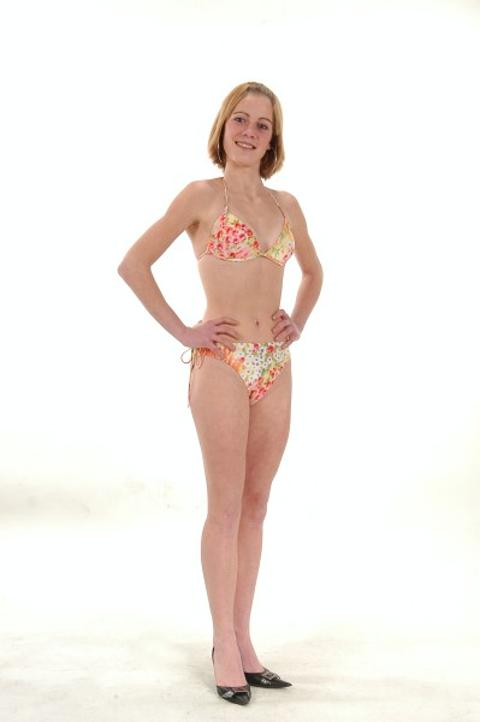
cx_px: 240
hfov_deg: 25.7
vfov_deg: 37.9
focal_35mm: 52
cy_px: 361
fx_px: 1052
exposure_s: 1/100
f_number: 9
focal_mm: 35
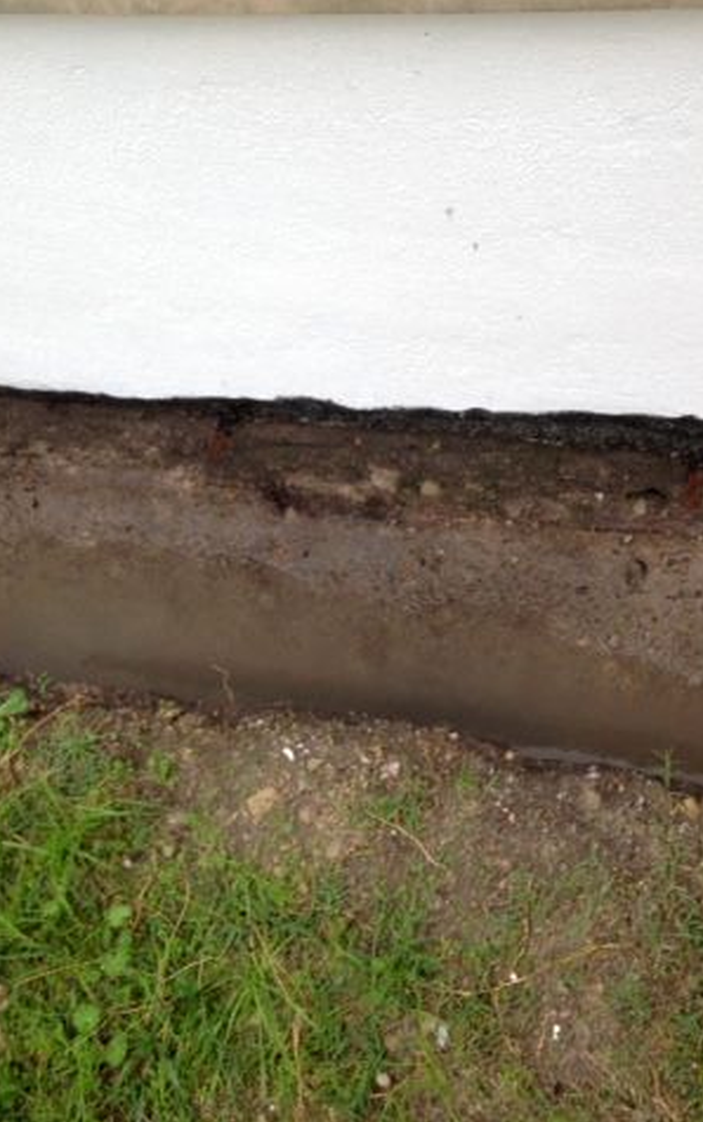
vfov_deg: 42.6
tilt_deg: -61.5
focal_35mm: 47
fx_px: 1439
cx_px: 349
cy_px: 561
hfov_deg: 27.5
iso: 80
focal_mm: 4.12
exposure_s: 1/120
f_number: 2.4
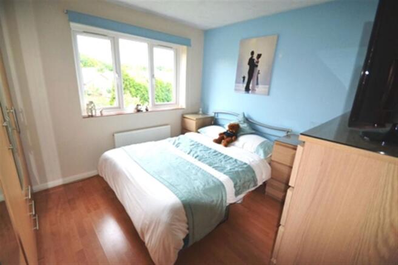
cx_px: 199
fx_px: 166
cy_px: 132
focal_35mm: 15
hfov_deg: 100.4
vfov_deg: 77.3
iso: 1800
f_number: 3.5
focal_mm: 10
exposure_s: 1/60
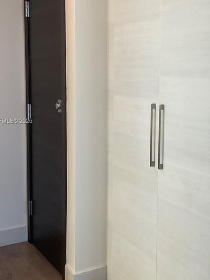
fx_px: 412
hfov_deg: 28.4
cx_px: 141
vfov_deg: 37.4
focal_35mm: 51
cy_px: 122
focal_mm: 3
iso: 40
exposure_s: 1/120
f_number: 1.8
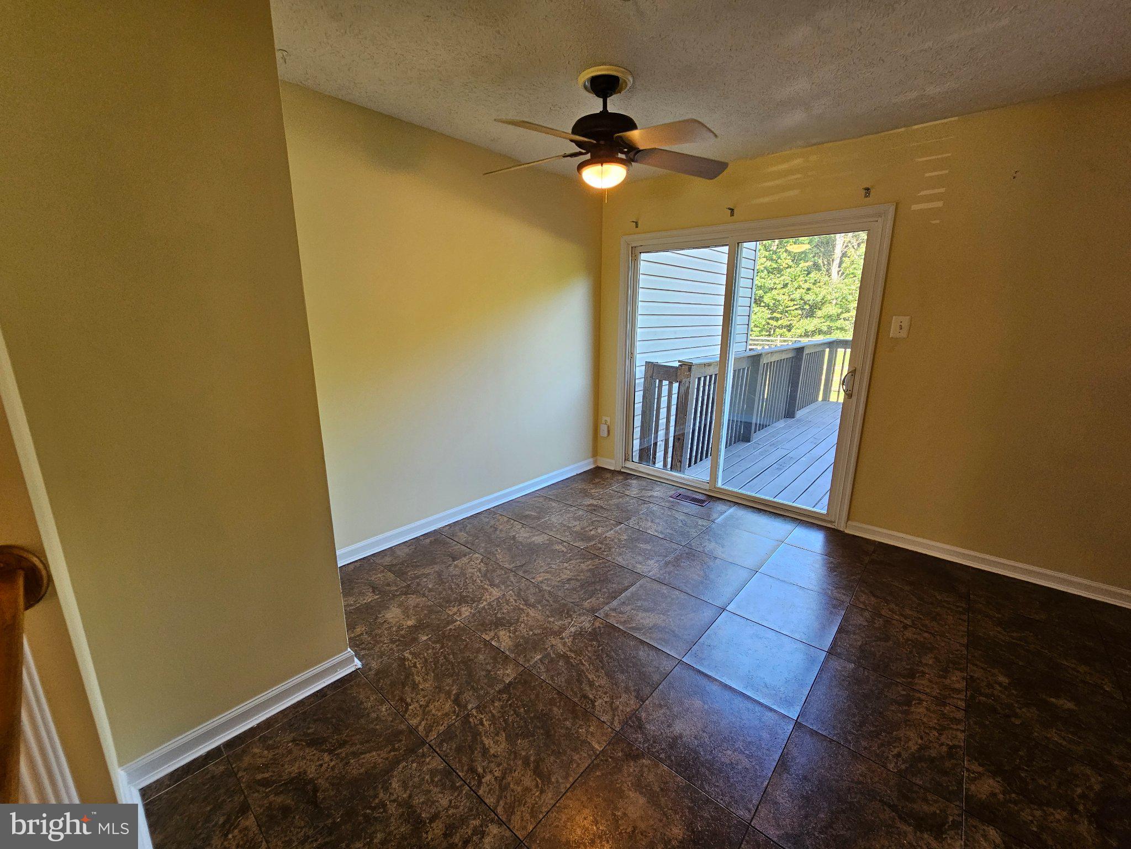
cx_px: 566
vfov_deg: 89.9
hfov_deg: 106.2
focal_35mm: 13
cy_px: 424
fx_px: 425
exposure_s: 1/60
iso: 125
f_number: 2.2
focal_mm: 2.2
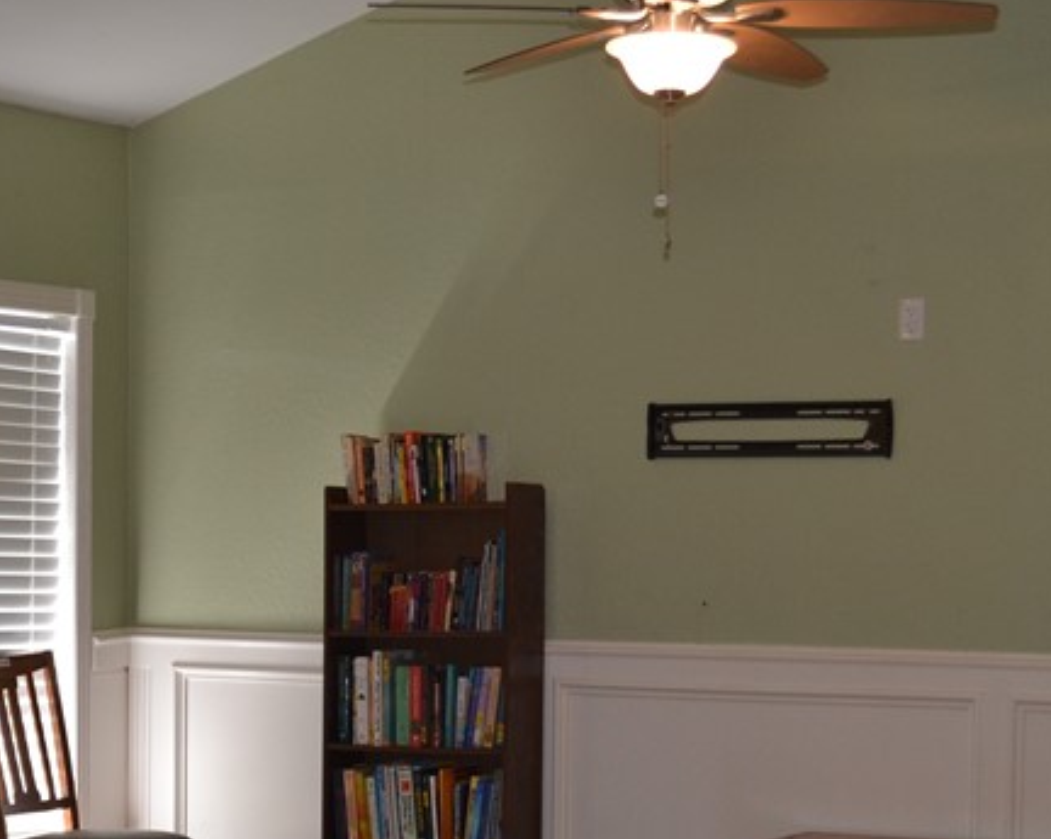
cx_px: 207
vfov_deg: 17.9
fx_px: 2642
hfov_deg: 22.2
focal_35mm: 85
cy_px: 630
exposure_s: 1/60
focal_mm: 24
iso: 400
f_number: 4
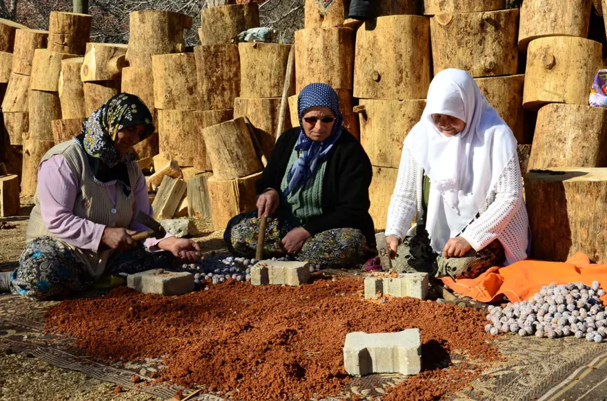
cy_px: 200
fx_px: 807
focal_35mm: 48
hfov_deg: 41.2
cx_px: 304
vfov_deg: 27.9
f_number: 9
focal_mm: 32
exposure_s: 1/320
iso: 200
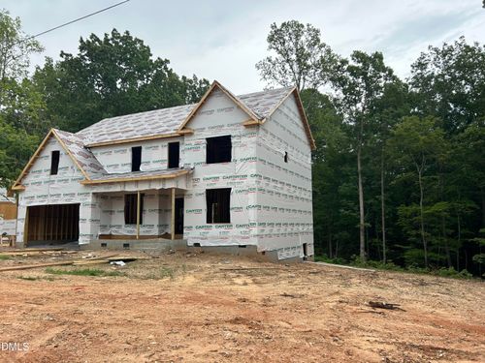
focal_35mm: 26
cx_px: 242
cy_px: 182
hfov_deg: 67.3
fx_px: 364
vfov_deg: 53.1
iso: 50
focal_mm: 5.7
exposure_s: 1/769
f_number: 1.5
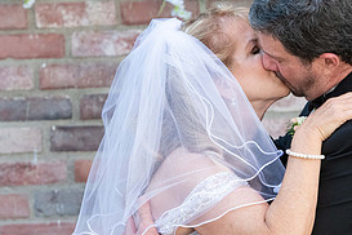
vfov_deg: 4.5
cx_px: 309
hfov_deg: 6.7
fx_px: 3011
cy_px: 138
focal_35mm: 308
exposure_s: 1/1000
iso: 1250
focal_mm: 145
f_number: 5
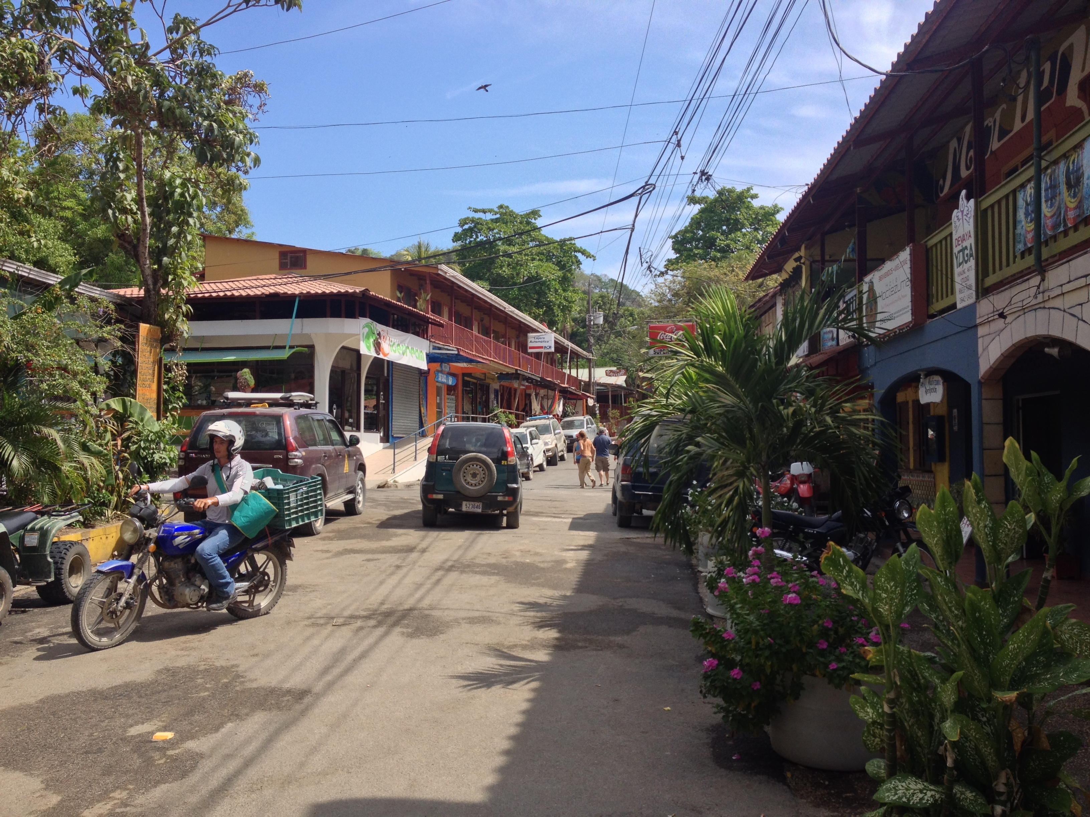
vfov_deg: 40.7
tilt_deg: -0.3
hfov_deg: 52.6
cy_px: 408
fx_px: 1102
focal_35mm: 35
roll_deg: -0.1
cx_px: 545
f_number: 2.4
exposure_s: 1/1022
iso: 50
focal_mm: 4.28
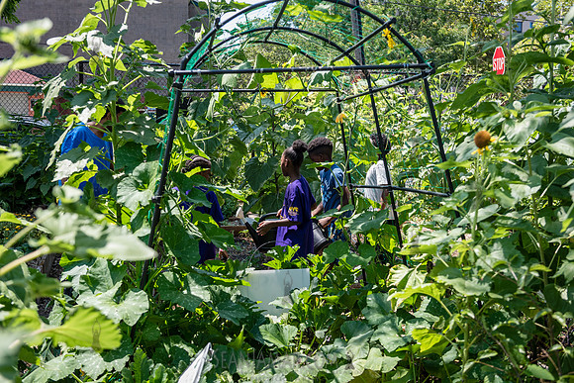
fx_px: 703
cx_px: 287
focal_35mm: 44
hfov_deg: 44.4
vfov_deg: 30.5
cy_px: 192
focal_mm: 44
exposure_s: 1/1250
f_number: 3.5
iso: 500
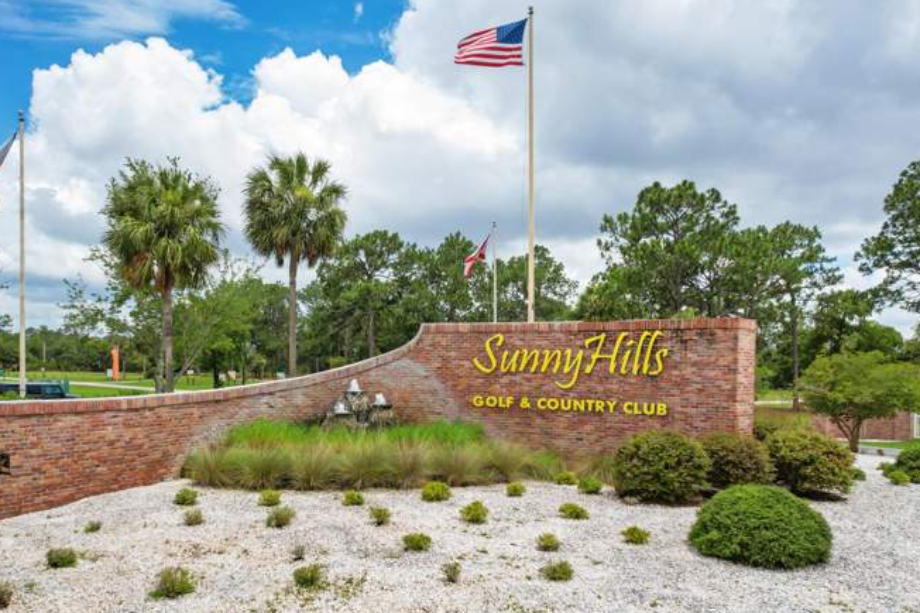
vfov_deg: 47.7
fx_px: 690
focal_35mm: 27
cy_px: 350
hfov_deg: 67.3
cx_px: 432
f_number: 2.8
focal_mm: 8.38
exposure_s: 1/1600
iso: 100
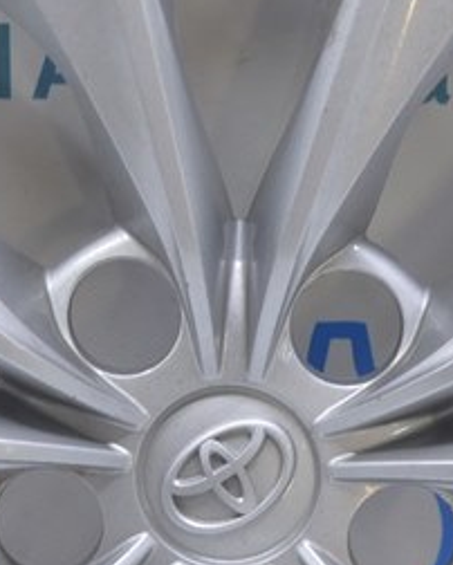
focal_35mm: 177
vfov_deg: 10.9
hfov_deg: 8.7
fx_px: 2961
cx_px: 258
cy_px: 452
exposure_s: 1/20
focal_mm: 31
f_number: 5.6
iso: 400
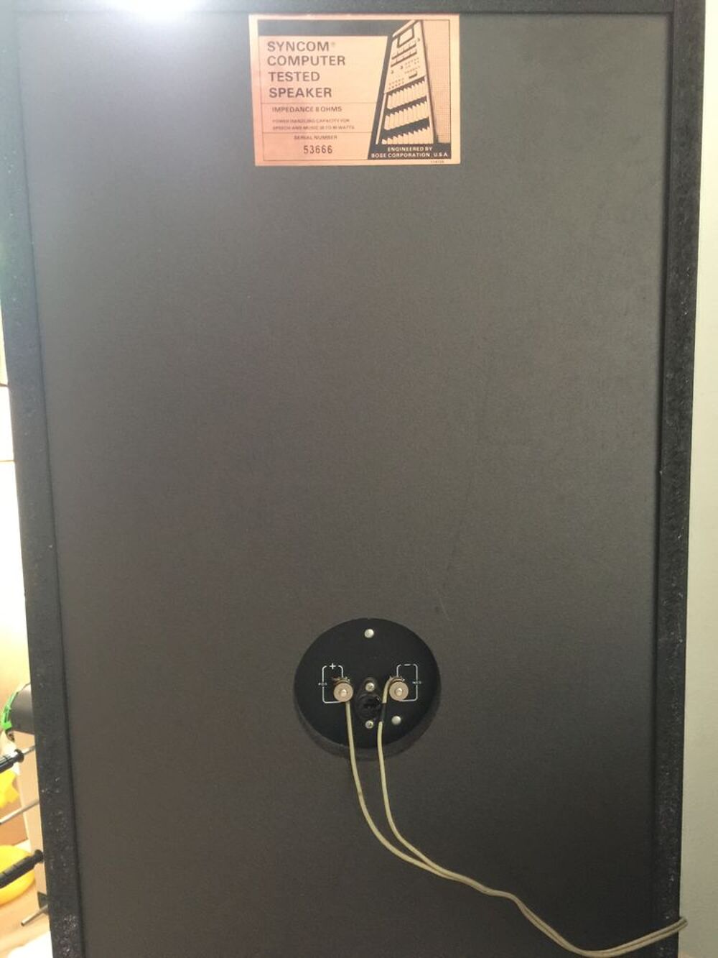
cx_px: 359
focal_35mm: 29
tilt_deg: -7.2
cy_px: 479
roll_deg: +0.6
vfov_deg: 61.7
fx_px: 802
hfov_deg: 48.2
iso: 125
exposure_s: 1/10
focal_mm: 4.15
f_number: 2.2
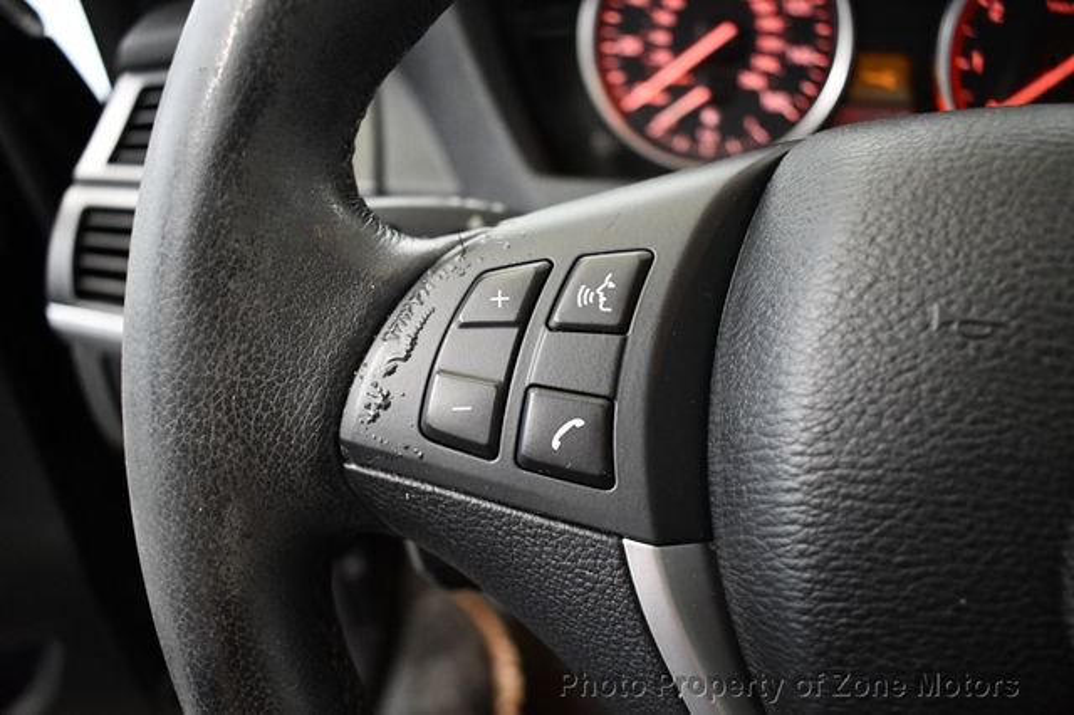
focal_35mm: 30
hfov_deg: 62.0
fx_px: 894
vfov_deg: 43.6
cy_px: 358
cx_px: 537
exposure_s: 1/60
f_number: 3.8
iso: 3600
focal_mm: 20
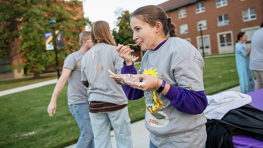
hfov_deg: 55.3
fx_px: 251
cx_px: 131
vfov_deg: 32.8
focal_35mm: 36
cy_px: 63
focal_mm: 34
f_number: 3.2
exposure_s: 1/320
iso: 800
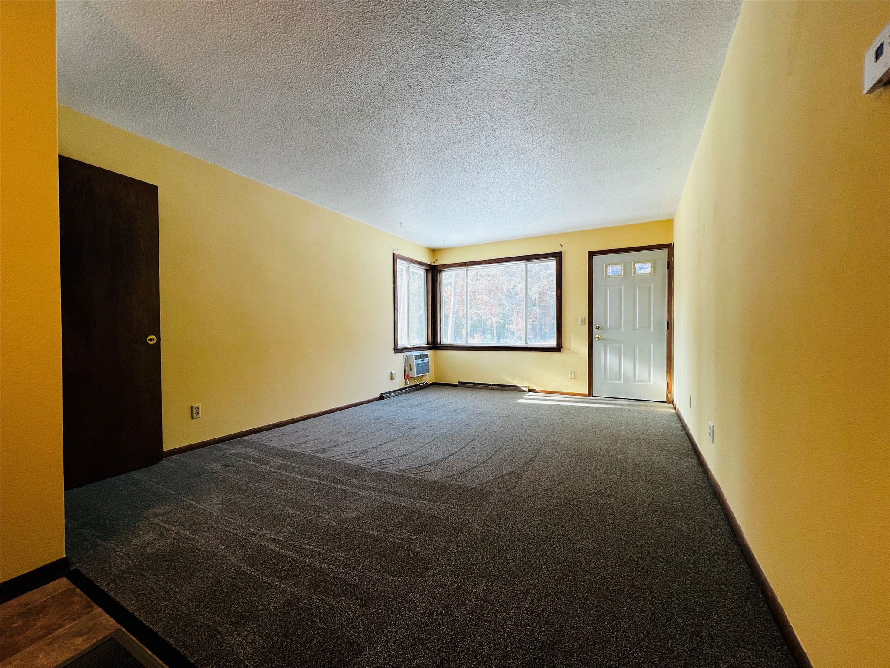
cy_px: 334
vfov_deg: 89.9
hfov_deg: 106.2
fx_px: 334
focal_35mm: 13
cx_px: 445
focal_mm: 1.57
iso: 64
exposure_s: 1/120
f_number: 1.8
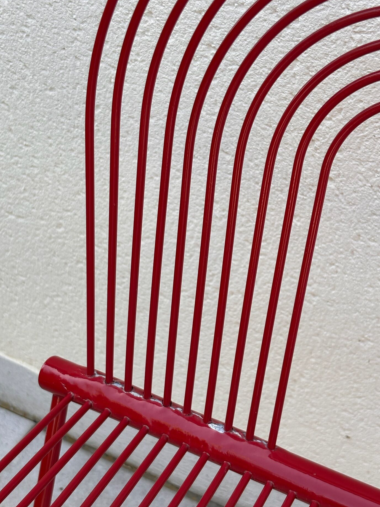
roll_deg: +2.1
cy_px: 253
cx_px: 190
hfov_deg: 25.2
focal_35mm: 58
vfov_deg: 33.2
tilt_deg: -39.4
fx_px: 849
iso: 32
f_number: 1.6
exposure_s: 1/456
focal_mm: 5.96
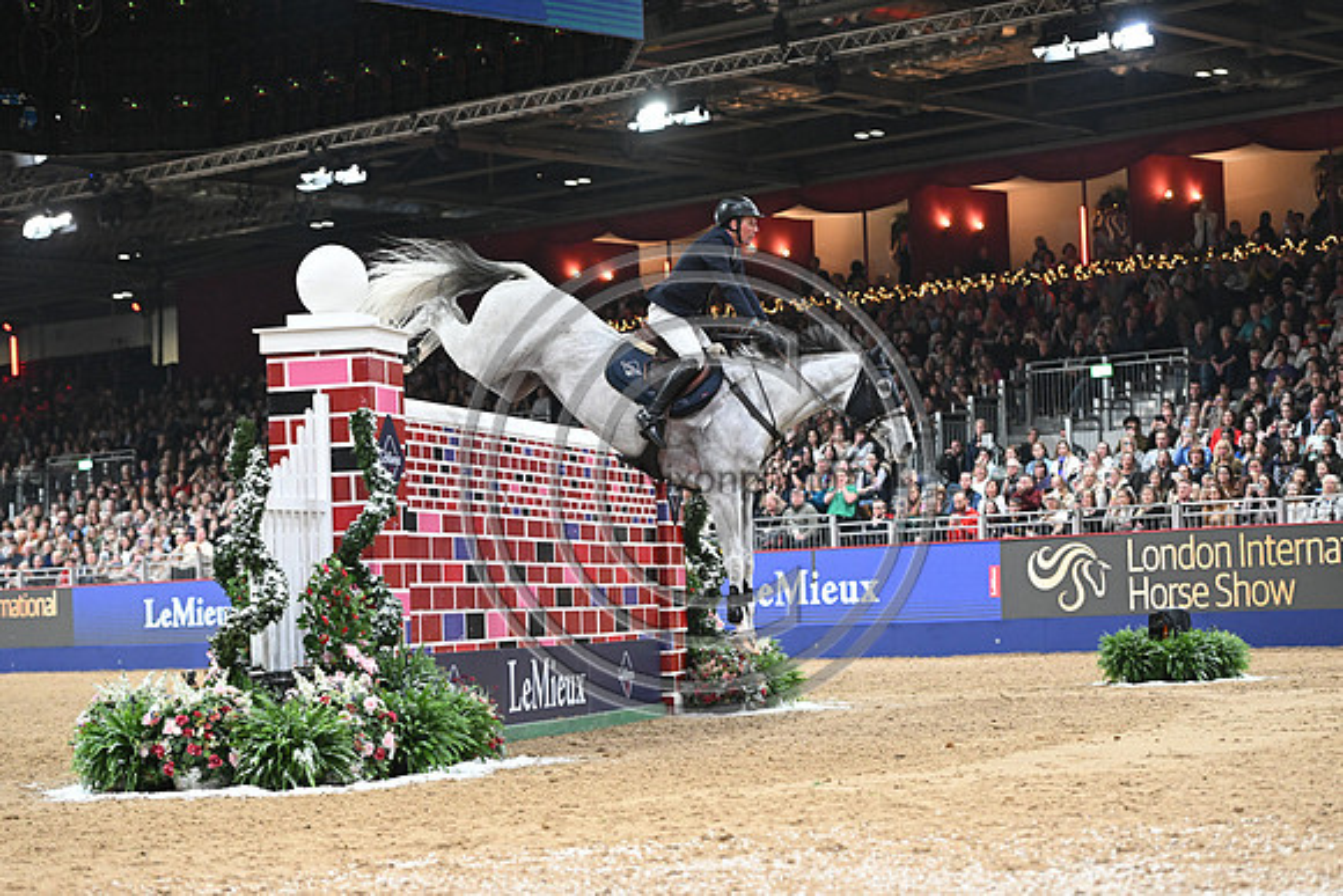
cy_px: 448
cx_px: 672
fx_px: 3209
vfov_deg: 15.9
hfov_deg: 23.6
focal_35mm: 86
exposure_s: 1/640
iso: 5600
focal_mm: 86
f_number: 3.5
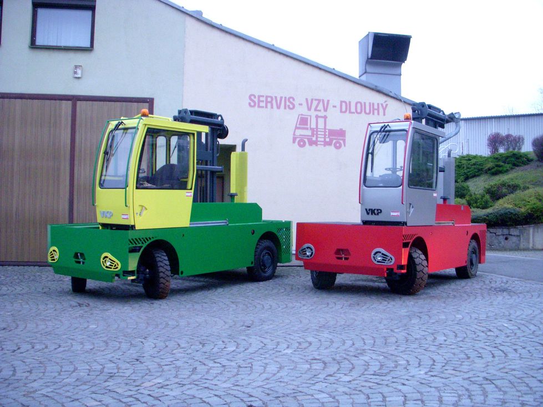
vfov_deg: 37.7
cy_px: 204
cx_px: 272
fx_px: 596
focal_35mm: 38
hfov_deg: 49.0
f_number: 3.3
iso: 400
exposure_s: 1/6
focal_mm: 6.3
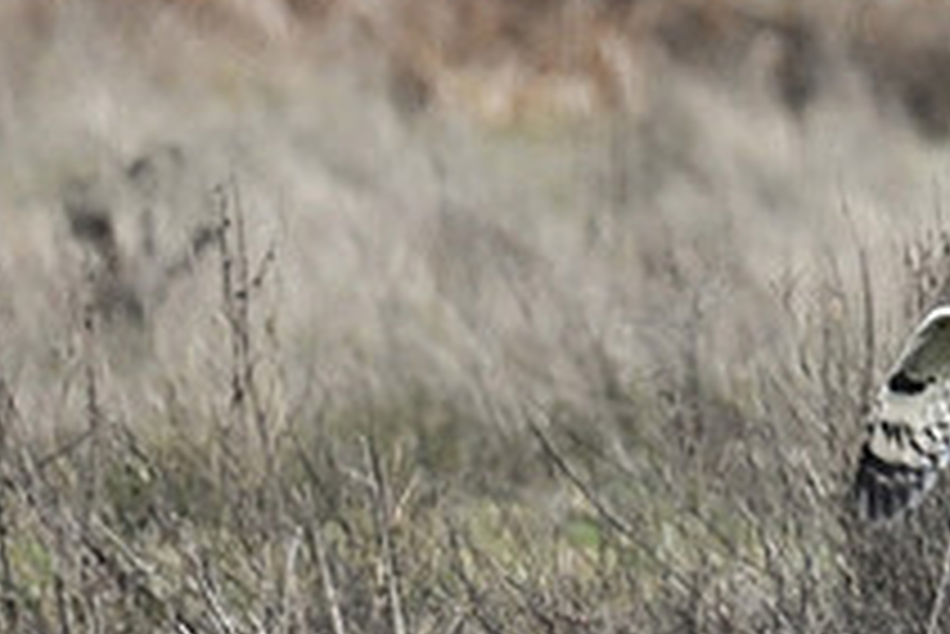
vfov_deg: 0.6
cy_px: 407
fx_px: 58093
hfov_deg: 0.9
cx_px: 995
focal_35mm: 2200
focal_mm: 800
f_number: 6.3
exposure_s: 1/800
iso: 1000
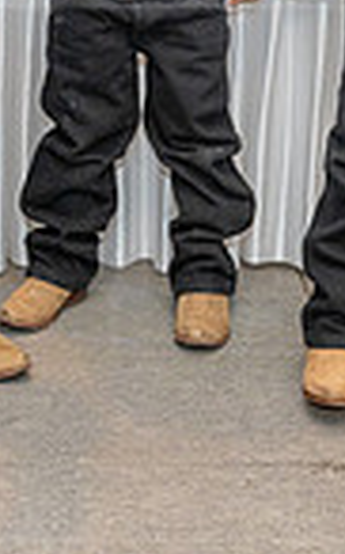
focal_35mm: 97
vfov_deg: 20.3
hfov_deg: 13.4
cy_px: -82
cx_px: 110
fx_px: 1462
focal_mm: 24
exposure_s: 1/160
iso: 800
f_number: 3.2
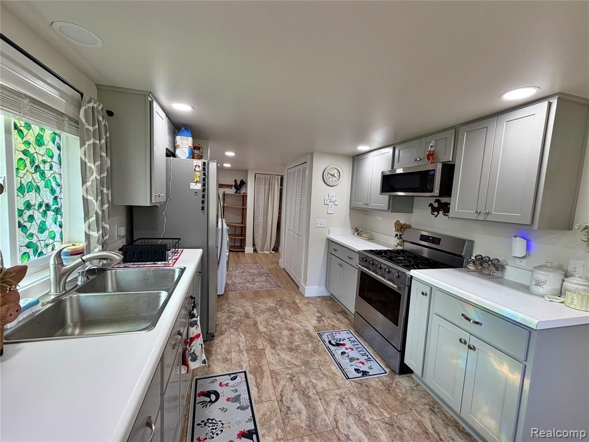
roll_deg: -0.7
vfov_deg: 85.7
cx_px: 294
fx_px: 238
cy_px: 221
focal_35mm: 14
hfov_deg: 102.1
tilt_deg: -5.6
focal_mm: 2.22
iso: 200
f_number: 2.2
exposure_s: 1/120
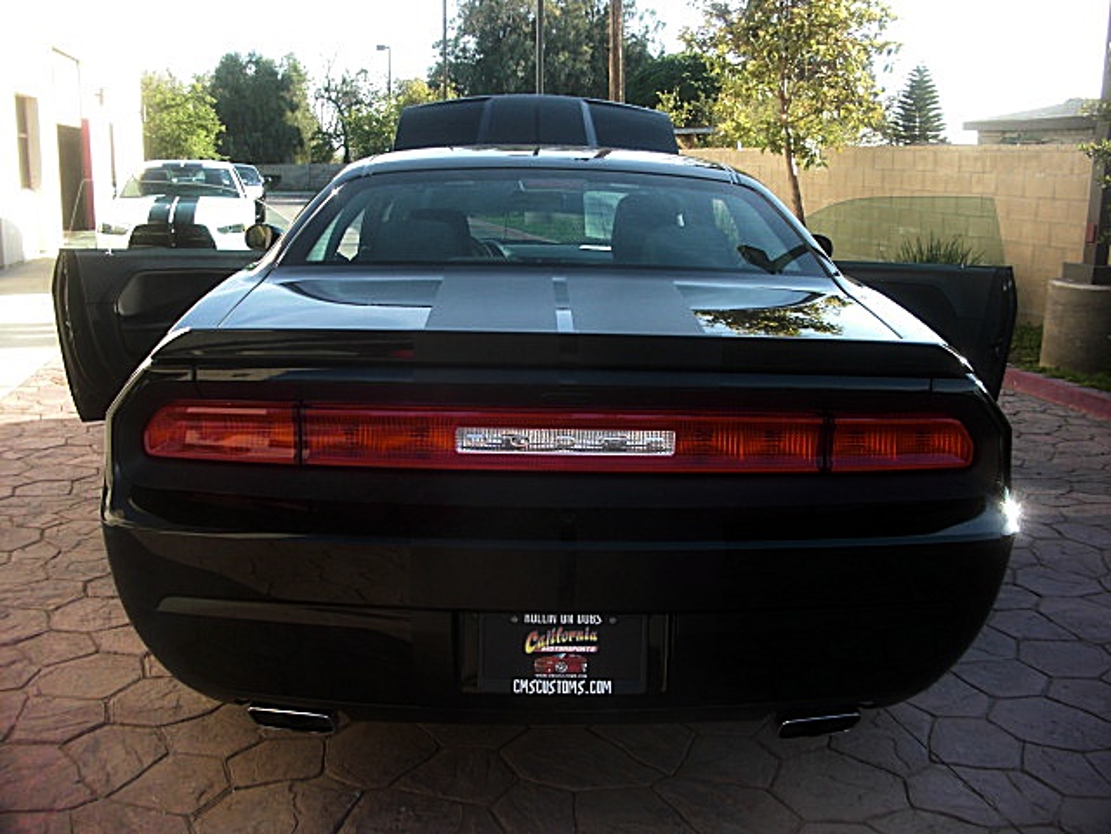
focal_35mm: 36
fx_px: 1155
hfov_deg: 51.4
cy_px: 417
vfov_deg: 39.7
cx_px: 556
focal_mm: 6.3
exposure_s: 1/160
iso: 50
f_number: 2.8
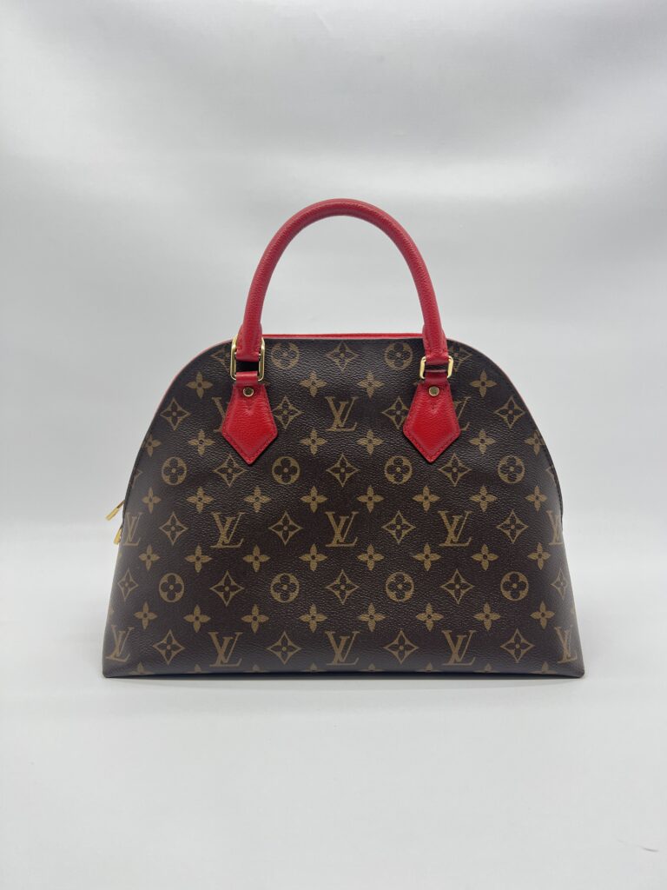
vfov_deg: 67.3
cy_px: 445
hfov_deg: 53.1
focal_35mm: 26
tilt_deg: -10.0
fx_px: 668
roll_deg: +0.6
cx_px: 334
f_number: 1.5
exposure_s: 1/100
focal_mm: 5.7
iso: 32
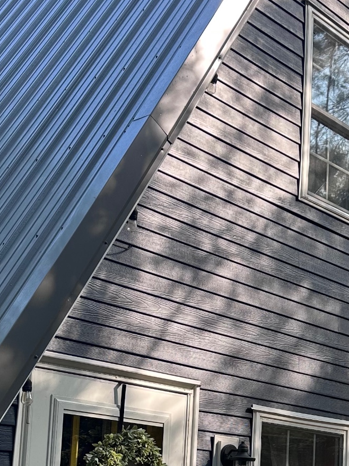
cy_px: 421
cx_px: 338
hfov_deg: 20.4
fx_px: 941
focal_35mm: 70
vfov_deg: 26.8
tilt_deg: +7.4
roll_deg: -2.2
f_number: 1.78
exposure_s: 1/456
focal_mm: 6.86
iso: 80
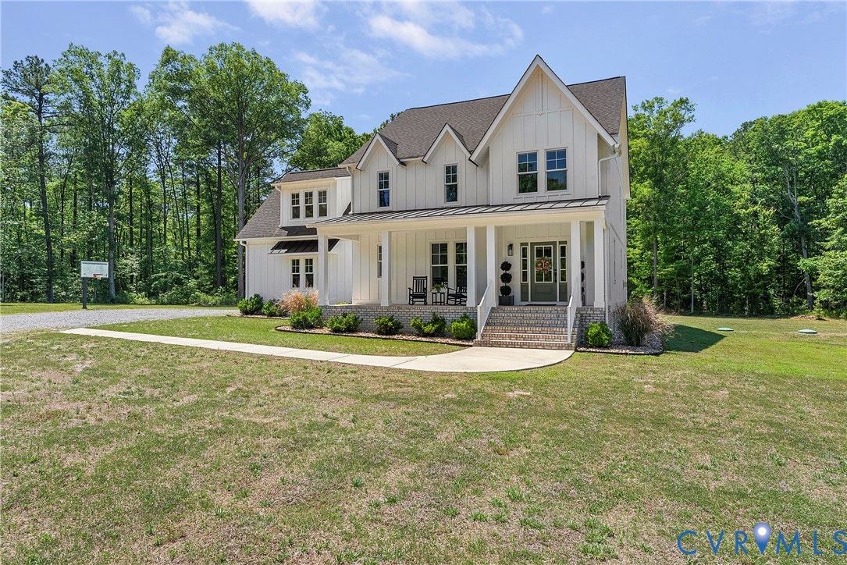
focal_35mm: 22
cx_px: 424
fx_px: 518
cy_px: 282
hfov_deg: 78.6
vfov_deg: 57.3
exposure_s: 1/320
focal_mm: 22
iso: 800
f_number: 8
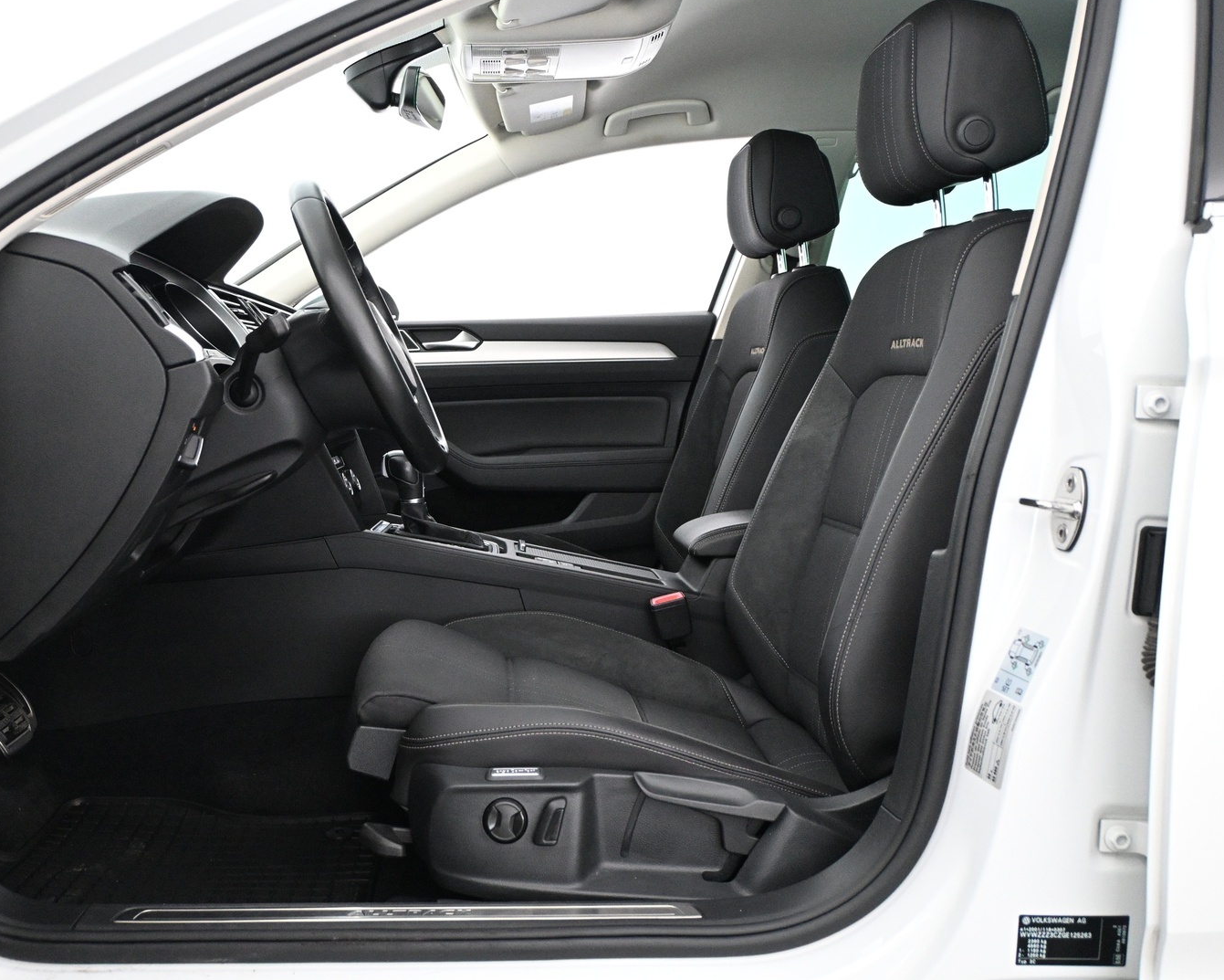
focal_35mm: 34
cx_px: 501
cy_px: 489
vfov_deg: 43.4
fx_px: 1232
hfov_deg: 52.5
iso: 4000
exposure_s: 1/60
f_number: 3.8
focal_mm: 20
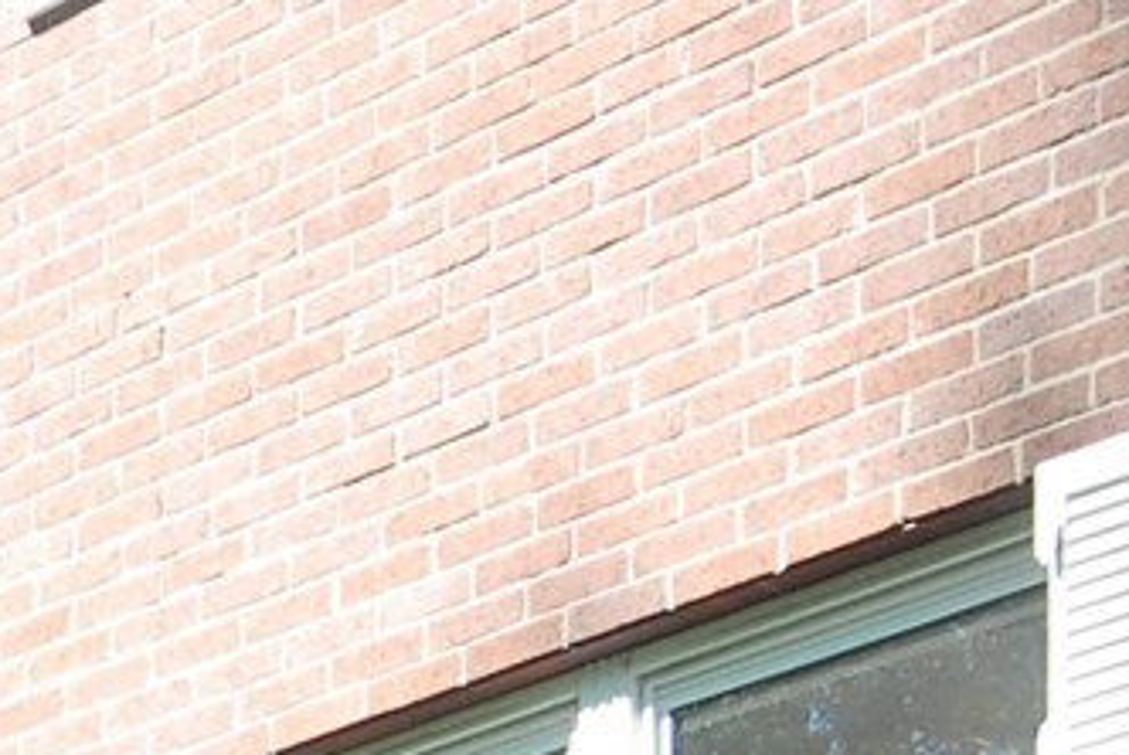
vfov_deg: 6.8
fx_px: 5807
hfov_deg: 10.1
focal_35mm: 185
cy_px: 2141
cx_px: -1323
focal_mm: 20
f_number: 8
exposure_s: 1/100
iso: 400
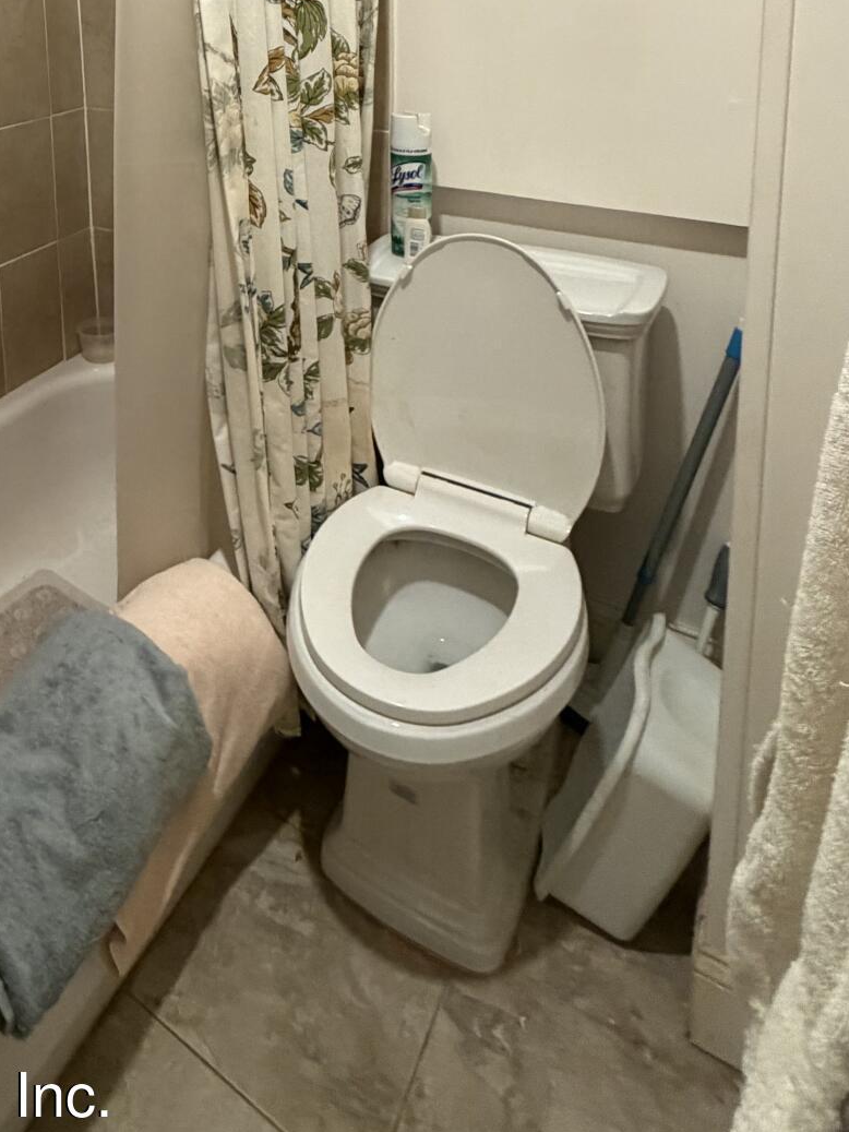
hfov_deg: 46.7
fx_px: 883
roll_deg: +2.5
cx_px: 98
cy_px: 104
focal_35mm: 27
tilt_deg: -10.1
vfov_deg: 56.0
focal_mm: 2.22
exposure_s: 1/60
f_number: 2.2
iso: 400
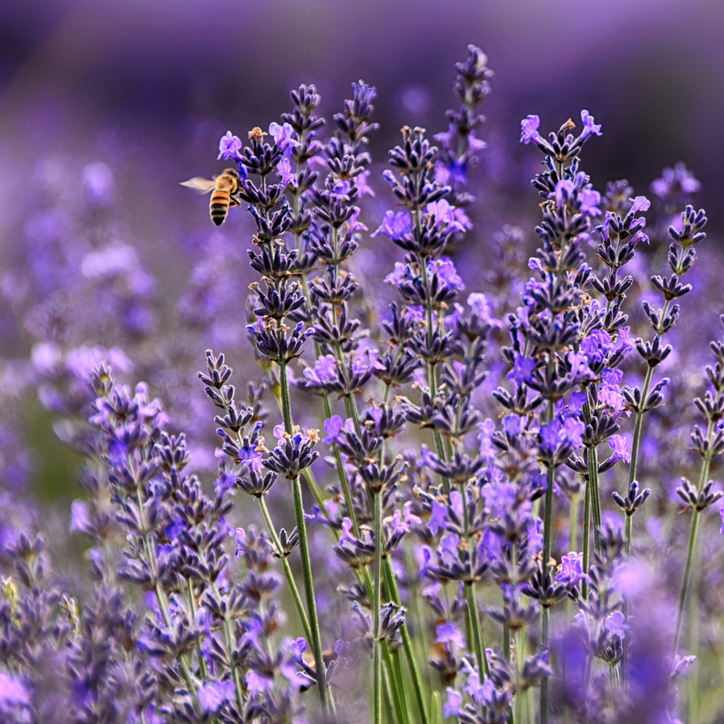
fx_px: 6144
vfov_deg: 6.7
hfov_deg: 6.7
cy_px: 361
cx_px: 423
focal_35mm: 260
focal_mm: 135
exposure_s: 1/500
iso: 280
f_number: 5.6
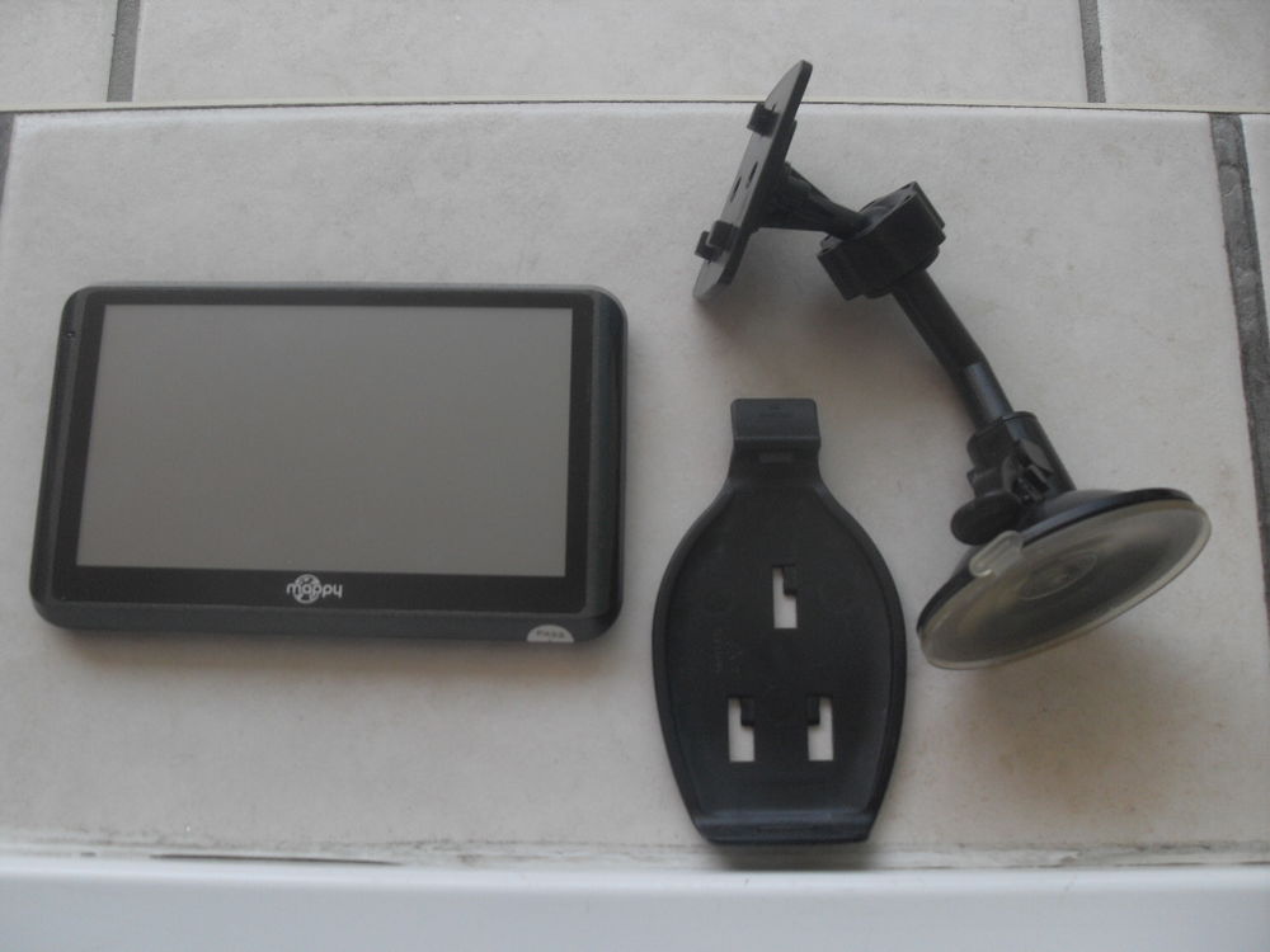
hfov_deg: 50.1
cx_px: 635
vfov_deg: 38.7
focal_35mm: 37
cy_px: 476
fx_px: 1357
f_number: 2.8
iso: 80
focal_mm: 6.3
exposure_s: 1/250
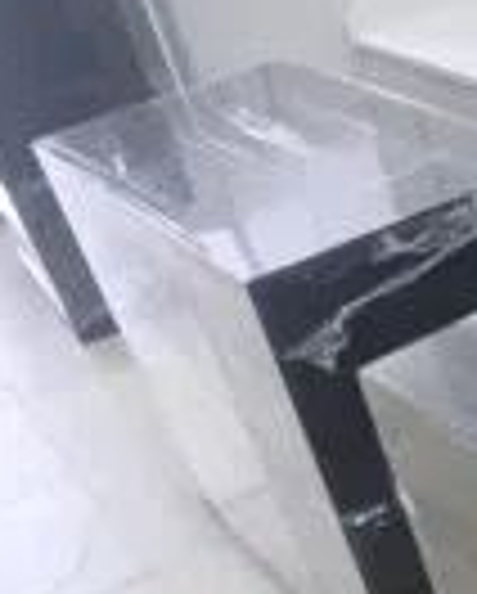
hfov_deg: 20.2
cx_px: 657
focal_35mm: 68
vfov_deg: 23.2
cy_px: 860
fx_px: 1197
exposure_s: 1/100
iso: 50
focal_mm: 6.3
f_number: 1.7
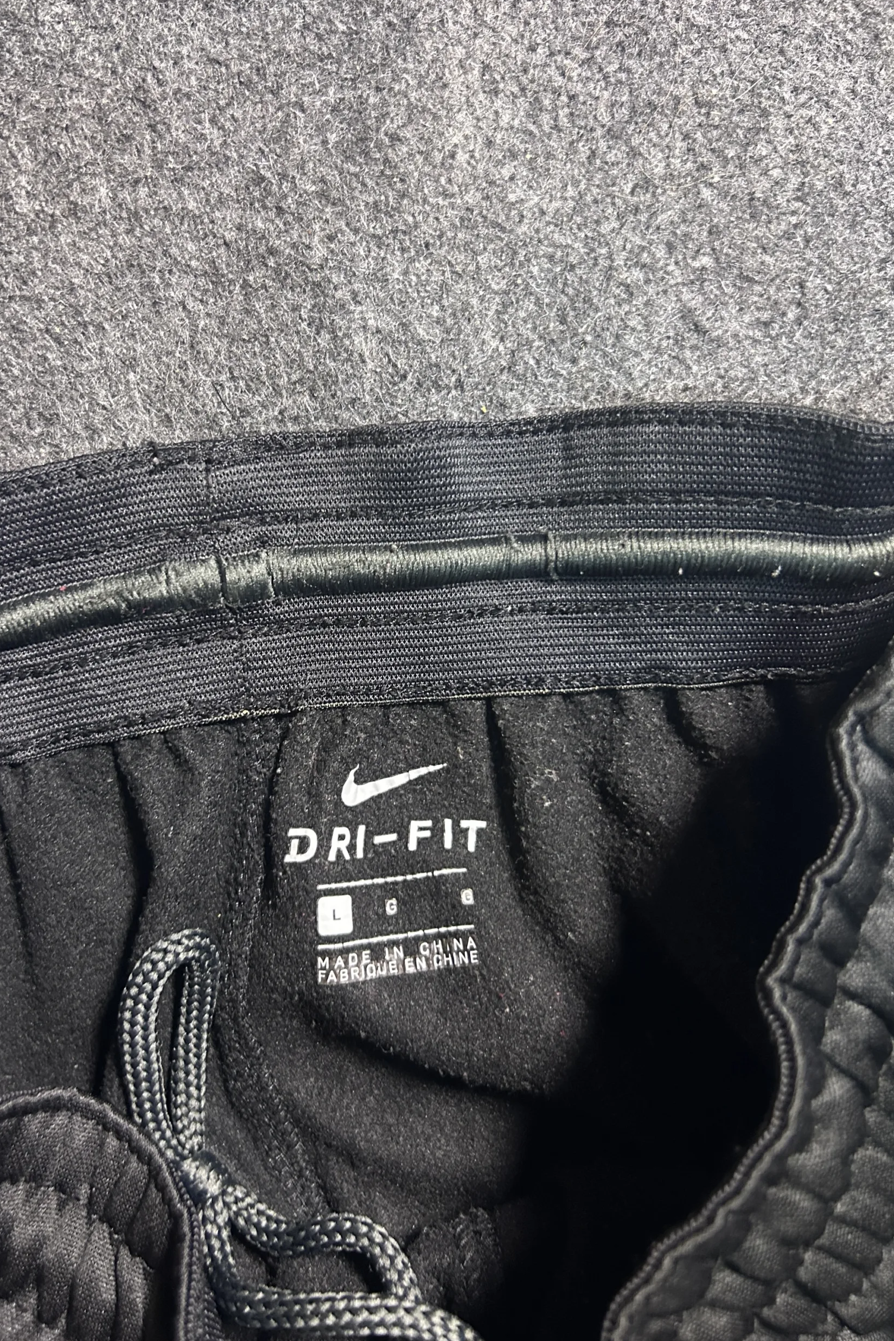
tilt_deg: -56.6
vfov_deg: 65.5
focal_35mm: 28
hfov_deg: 46.2
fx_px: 1043
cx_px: 376
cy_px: 648
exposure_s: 1/50
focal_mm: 5.7
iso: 500
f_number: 1.5
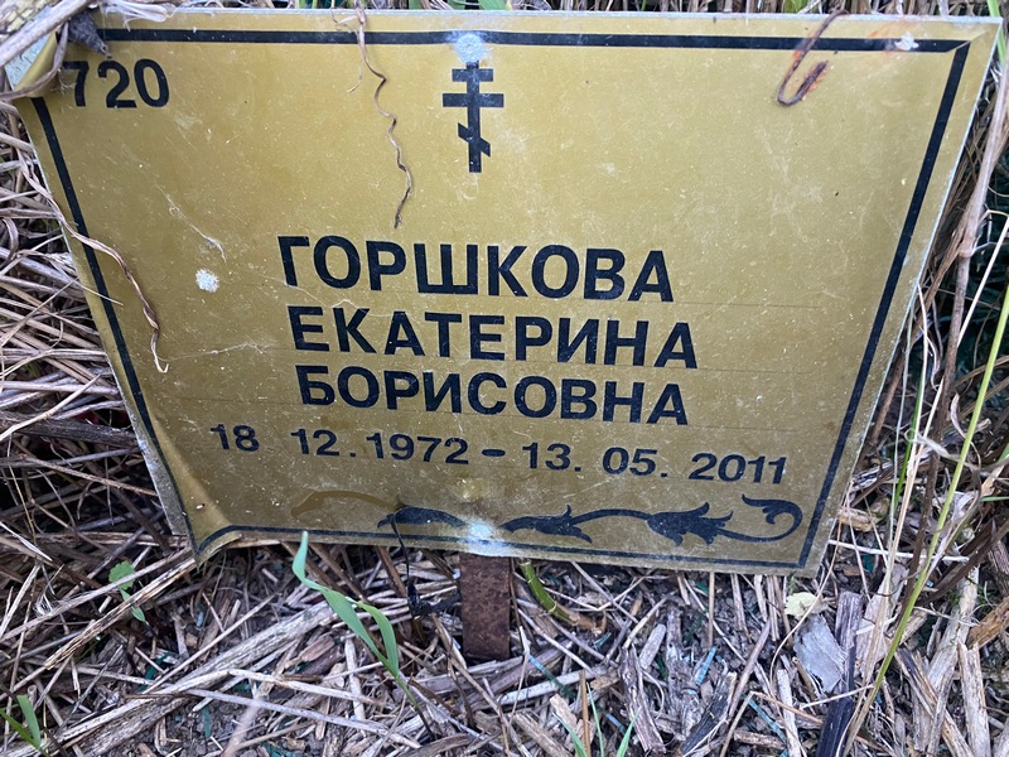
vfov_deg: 53.1
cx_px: 504
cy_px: 378
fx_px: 758
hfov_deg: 67.3
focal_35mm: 26
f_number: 1.8
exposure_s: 1/60
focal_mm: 4.25
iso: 200
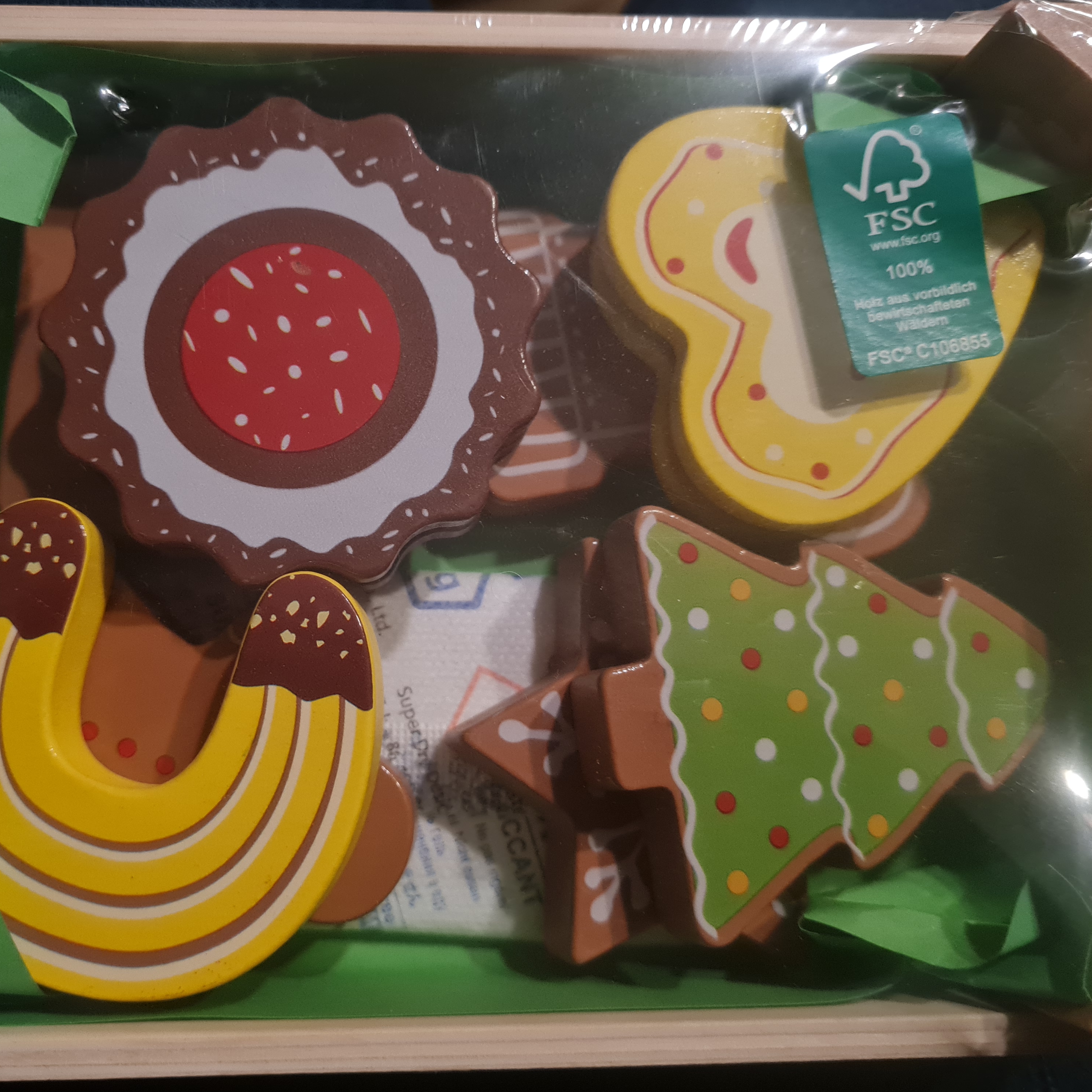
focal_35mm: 31
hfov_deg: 52.2
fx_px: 1106
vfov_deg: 52.5
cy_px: 544
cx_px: 434
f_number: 1.8
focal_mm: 5.4
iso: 500
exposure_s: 1/25
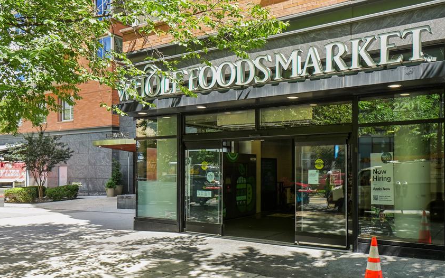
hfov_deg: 59.8
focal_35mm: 32
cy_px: 155
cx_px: 265
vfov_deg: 39.8
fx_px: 383
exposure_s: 1/40
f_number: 8
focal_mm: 17
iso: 100
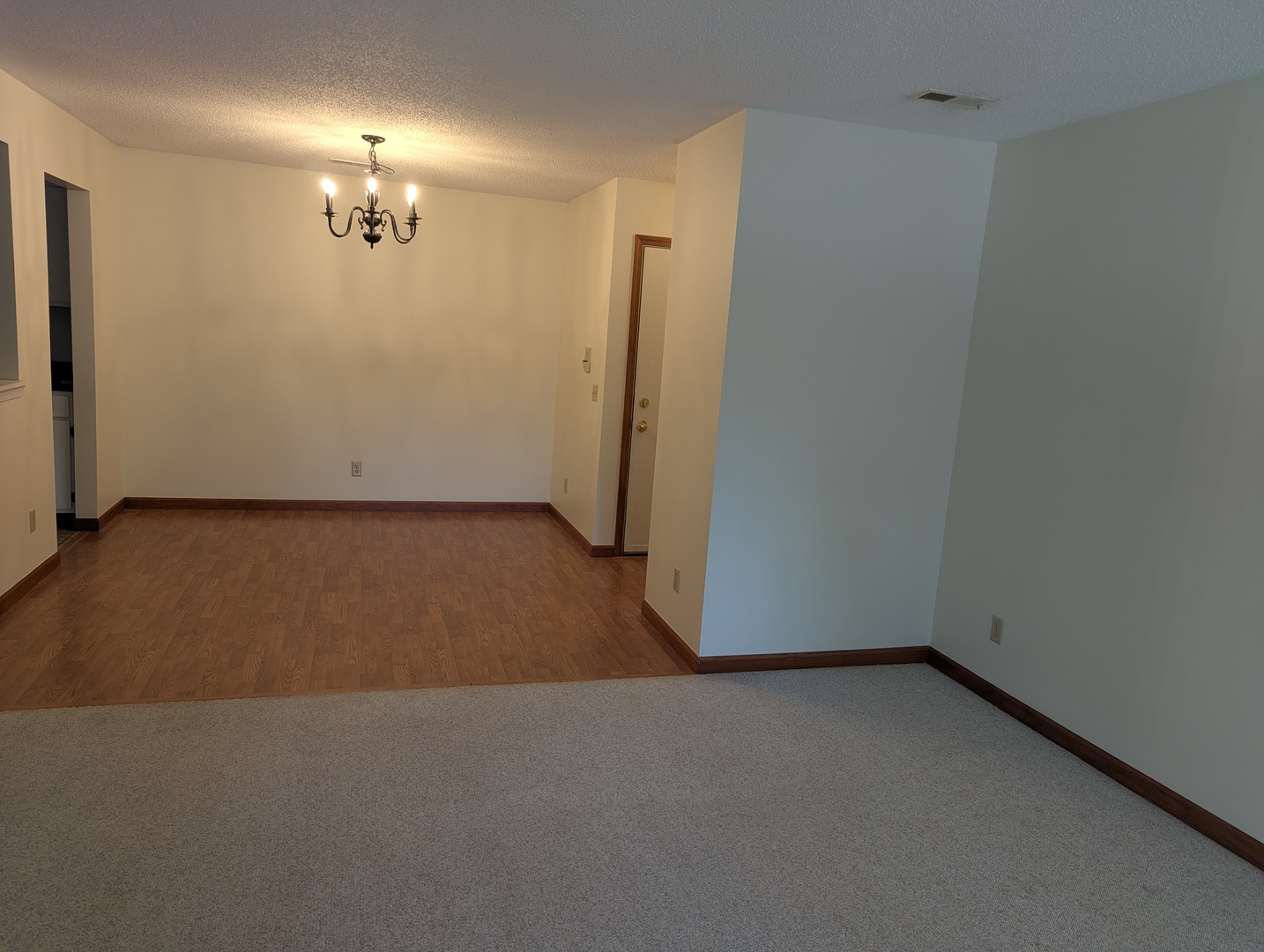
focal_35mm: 24
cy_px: 476
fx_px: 878
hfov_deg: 71.5
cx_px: 632
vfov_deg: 56.9
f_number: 1.85
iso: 50
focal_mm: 6.81
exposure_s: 1/24
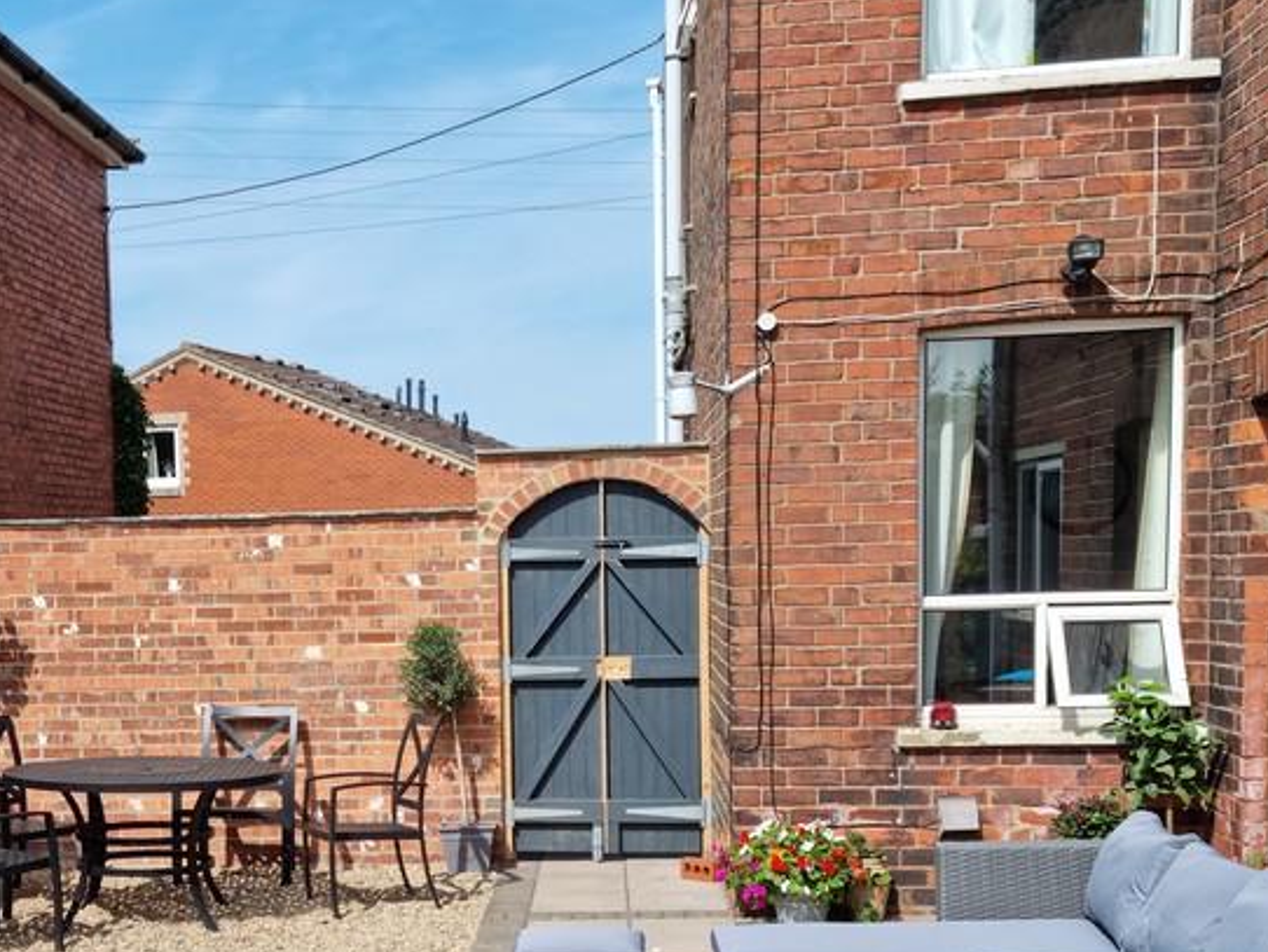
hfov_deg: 36.7
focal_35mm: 51
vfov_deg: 28.1
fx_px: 1869
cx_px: 328
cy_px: 720
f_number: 2
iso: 25
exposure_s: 1/874
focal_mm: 5.9
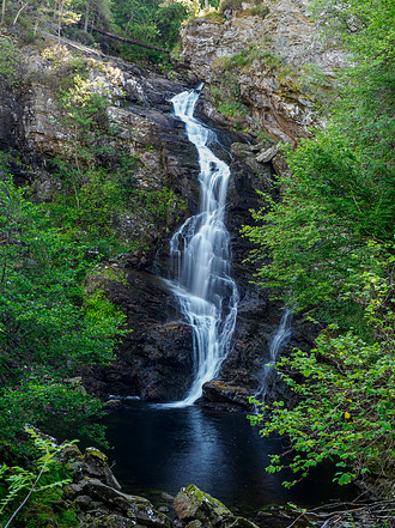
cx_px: 195
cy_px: 266
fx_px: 777
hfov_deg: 28.5
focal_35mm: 51
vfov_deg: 37.5
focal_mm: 25
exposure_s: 1/2
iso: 100
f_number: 7.1
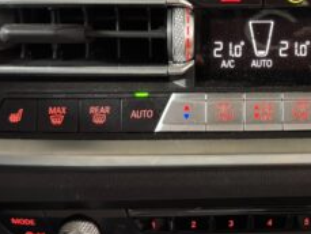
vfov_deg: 22.4
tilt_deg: -31.4
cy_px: 55
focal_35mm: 65
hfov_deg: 29.0
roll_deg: -1.4
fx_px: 584
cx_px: 257
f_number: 1.78
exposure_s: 1/25
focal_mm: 6.76
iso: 640
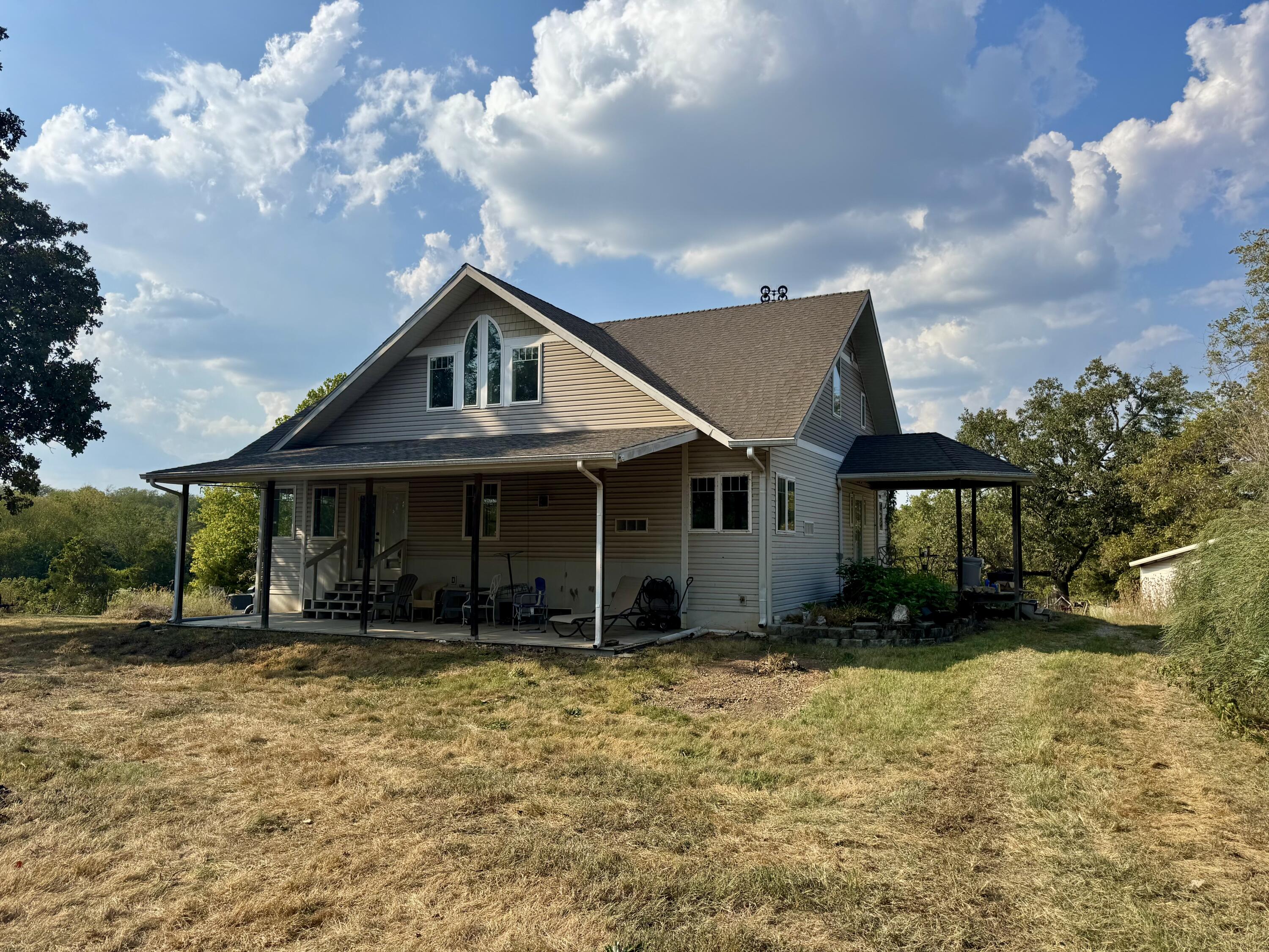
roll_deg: -0.5
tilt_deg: +3.6
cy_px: 476
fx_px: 880
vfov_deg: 56.8
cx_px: 634
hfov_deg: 71.6
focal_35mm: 24
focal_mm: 6.76
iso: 80
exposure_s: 1/5814
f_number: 1.78
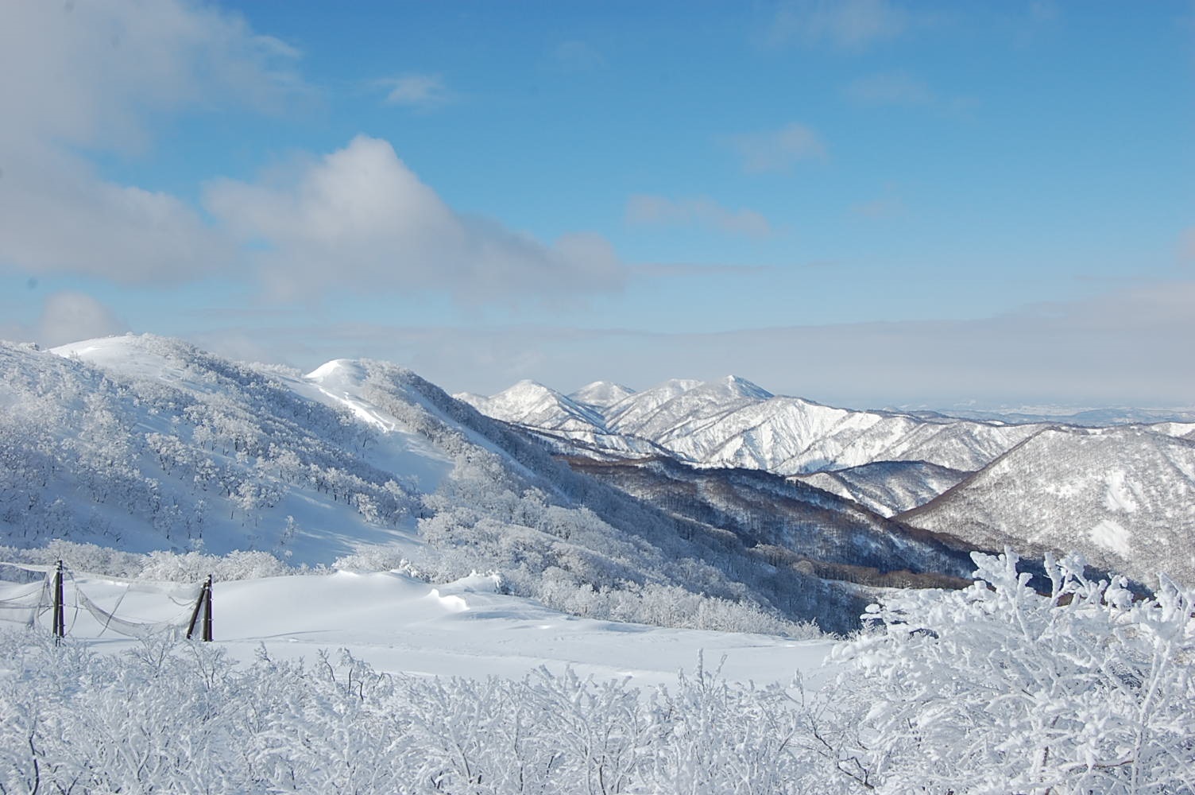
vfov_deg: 31.8
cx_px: 598
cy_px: 398
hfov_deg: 46.4
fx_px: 1393
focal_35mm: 42
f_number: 10
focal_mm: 28
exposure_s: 1/400
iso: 200
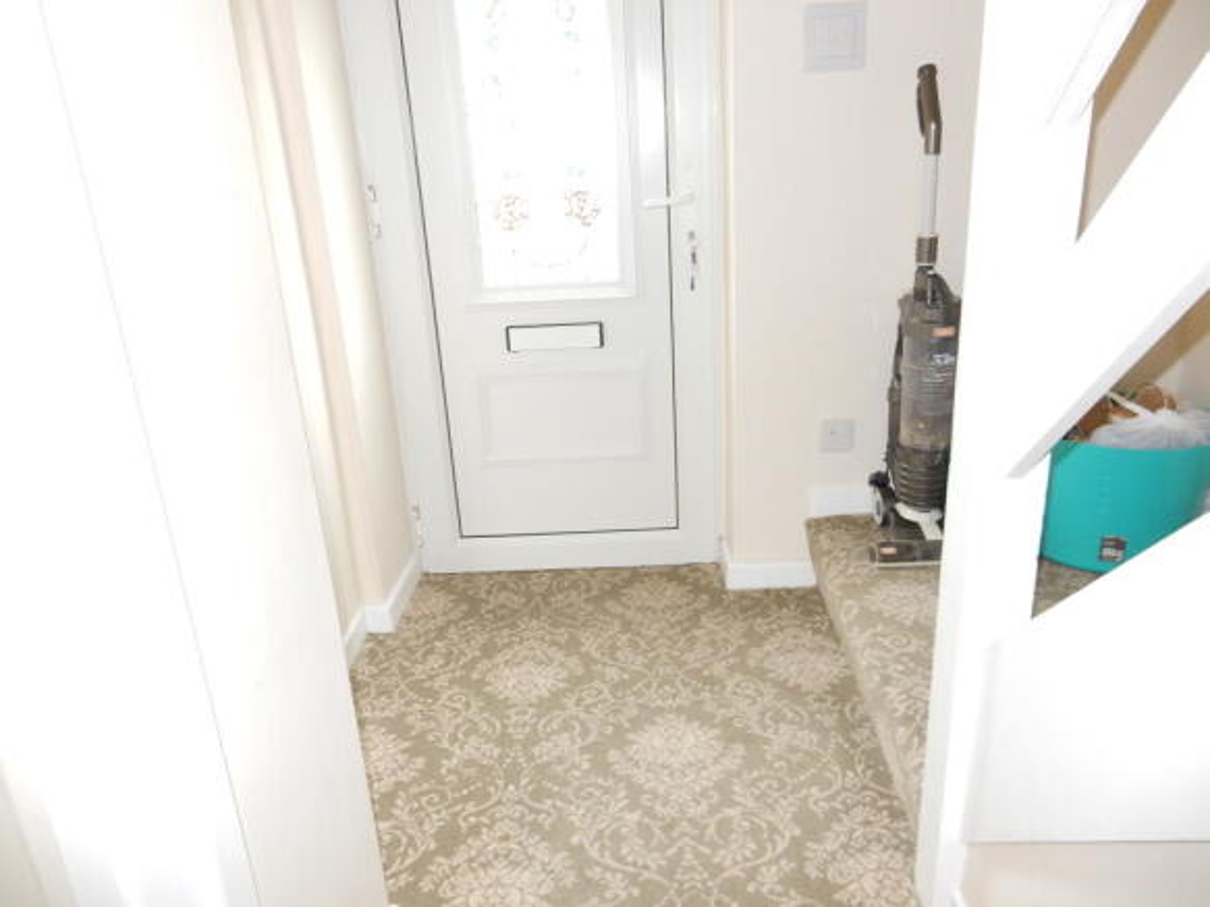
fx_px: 874
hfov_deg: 69.4
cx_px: 605
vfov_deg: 54.9
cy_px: 454
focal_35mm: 25
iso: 200
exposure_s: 1/30
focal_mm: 4.5
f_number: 3.7
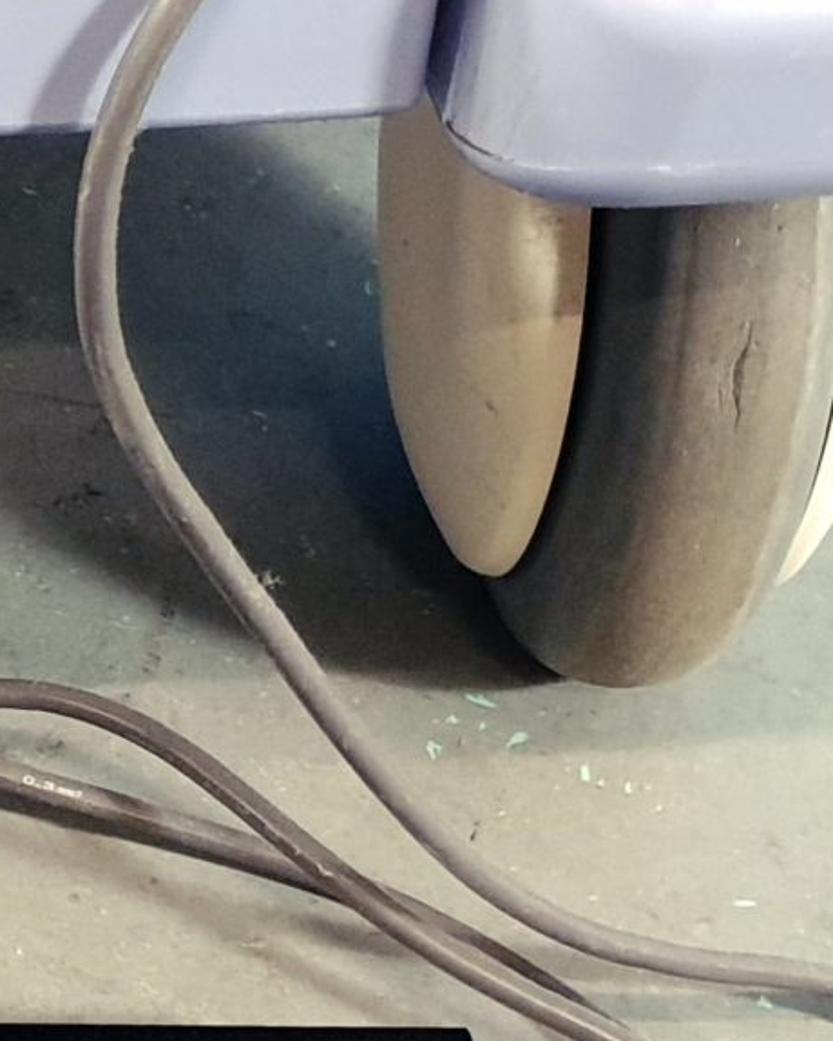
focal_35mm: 113
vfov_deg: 17.0
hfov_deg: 12.8
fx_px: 3482
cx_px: -485
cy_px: 587
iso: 320
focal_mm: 4.3
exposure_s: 1/33
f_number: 1.5
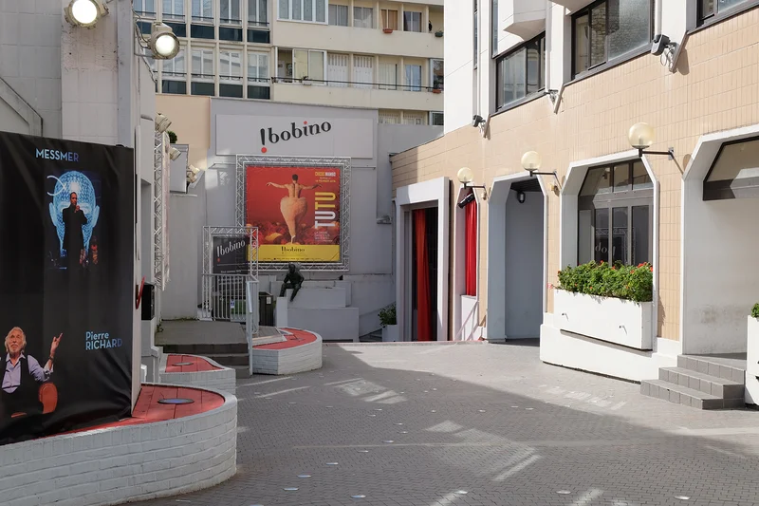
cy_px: 253
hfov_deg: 43.6
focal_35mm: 45
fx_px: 948
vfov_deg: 29.9
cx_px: 380
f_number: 9
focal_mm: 30.2
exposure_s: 1/350
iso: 400
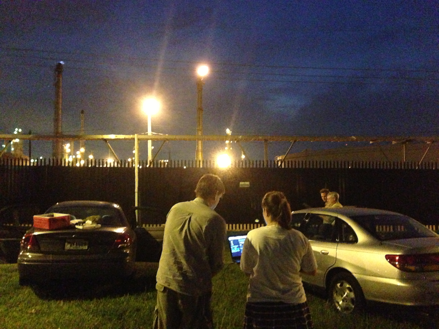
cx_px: 220
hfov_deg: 55.4
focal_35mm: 33
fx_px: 419
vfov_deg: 42.9
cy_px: 164
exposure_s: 1/15
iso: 2000
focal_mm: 4.13
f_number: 2.4
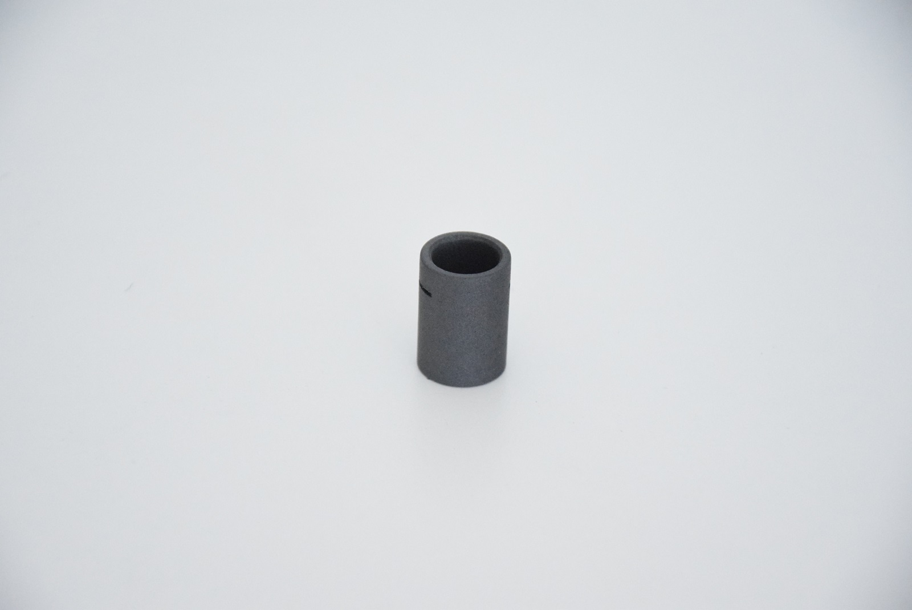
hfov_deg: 13.0
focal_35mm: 158
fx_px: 3992
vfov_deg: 8.7
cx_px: 456
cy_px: 305
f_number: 5.6
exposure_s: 1/320
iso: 6400
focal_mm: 105
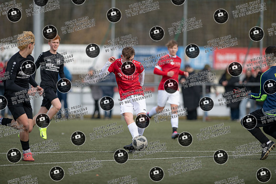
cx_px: 138
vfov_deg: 4.6
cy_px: 92
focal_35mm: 300
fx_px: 2300
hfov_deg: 6.9
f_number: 3.2
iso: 110
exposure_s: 1/1600
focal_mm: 300
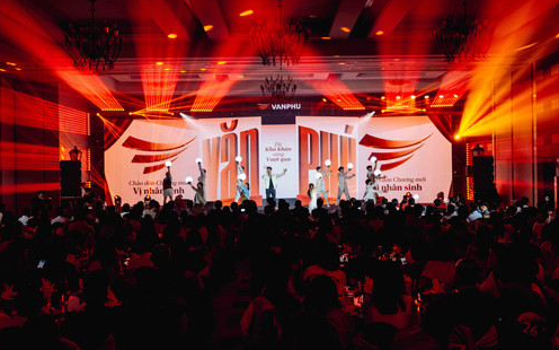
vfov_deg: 34.4
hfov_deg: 52.7
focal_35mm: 37
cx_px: 278
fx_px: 564
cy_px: 178
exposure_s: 1/100
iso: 800
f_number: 3.5
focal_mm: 36
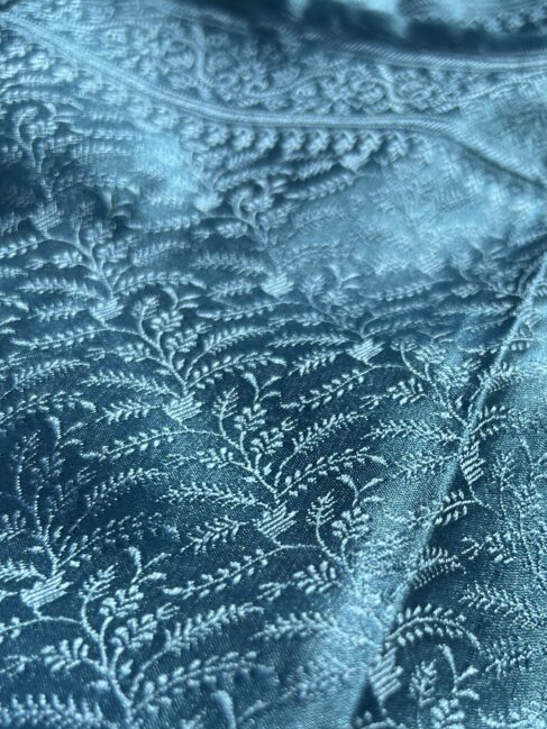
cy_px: 555
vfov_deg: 44.1
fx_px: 864
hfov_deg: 34.9
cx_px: 358
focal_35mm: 41
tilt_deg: -60.0
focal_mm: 5.7
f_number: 1.5
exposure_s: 1/5076
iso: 50
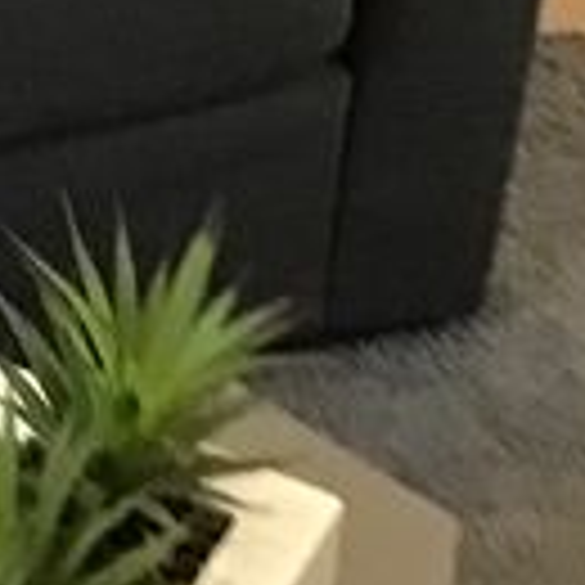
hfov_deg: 7.9
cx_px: -562
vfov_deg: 7.7
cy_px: -788
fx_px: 4034
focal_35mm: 211
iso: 250
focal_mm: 3.3
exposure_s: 1/33
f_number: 2.4
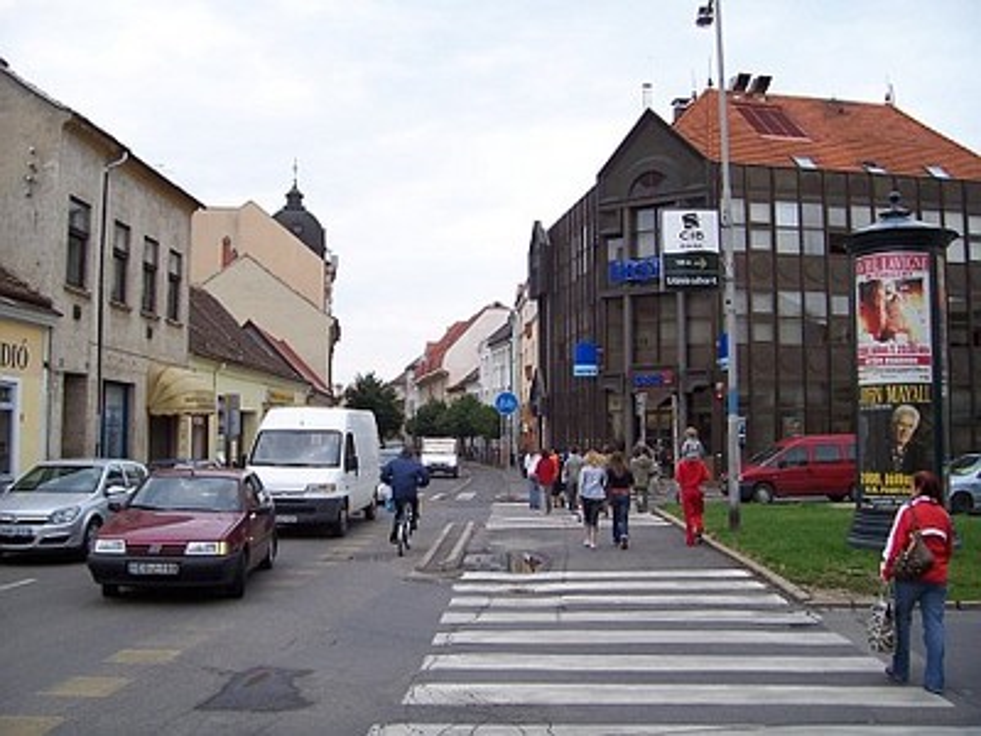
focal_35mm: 34
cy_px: 368
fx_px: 964
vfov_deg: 41.8
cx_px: 490
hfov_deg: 54.0
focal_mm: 5.6
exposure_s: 1/350
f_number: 2.7
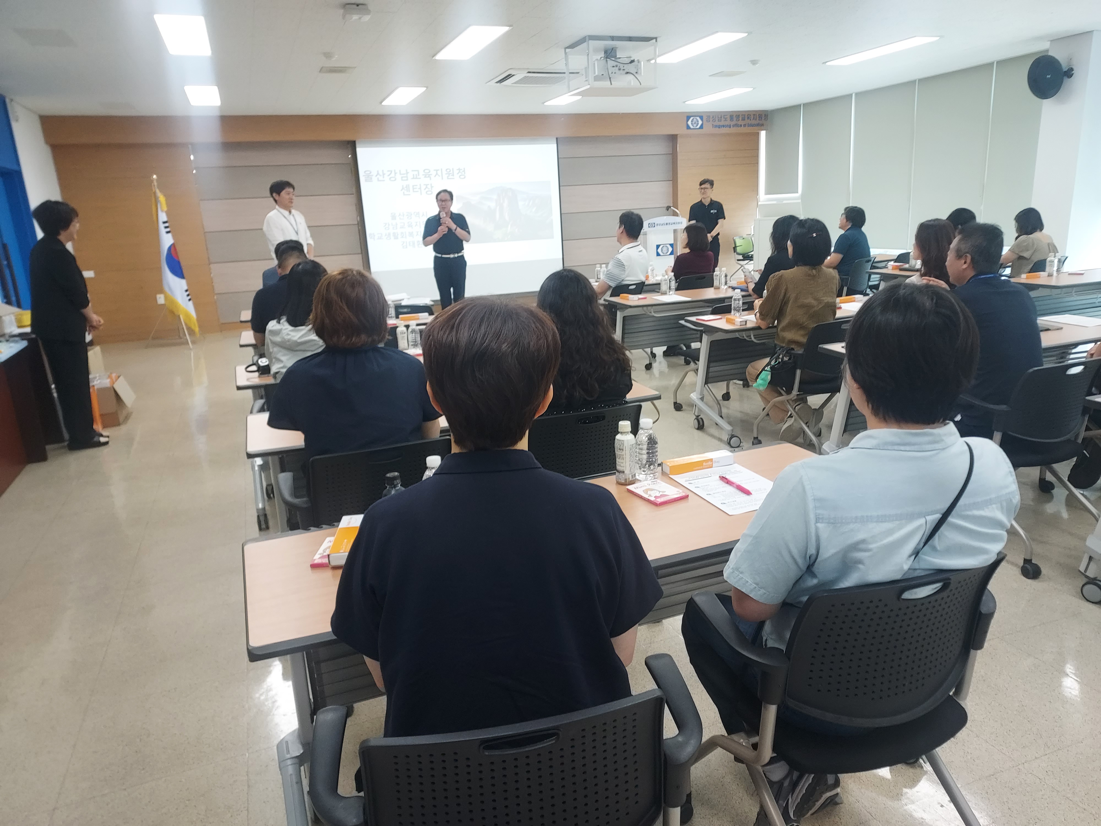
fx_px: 763
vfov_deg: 56.8
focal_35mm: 24
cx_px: 550
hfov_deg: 71.6
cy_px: 413
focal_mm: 4.6
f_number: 1.8
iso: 160
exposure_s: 1/60
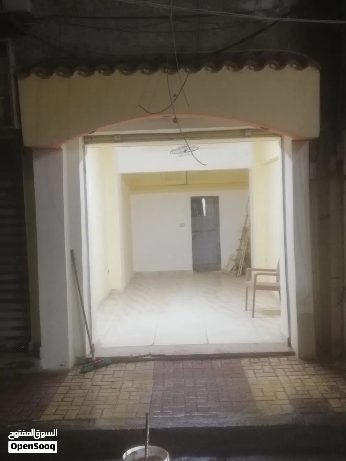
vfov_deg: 45.8
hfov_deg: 35.1
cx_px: 173
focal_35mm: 41
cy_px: 230
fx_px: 546
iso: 400
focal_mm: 3.81
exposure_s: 1/25
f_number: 2.2
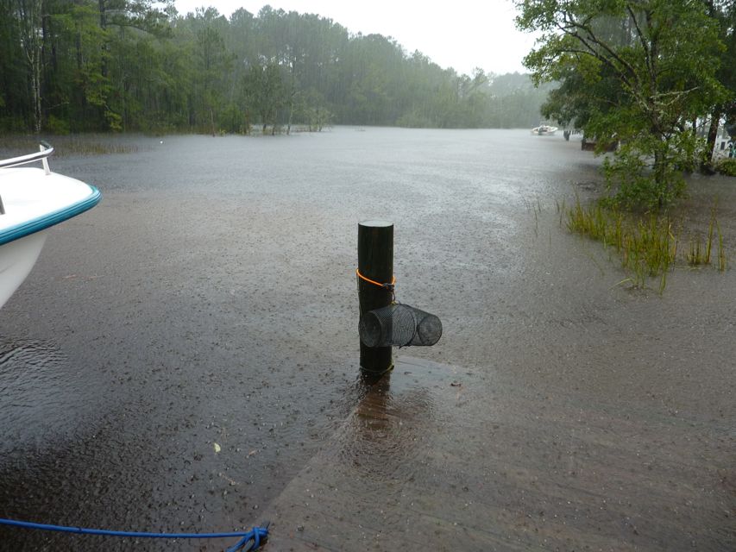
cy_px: 276
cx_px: 368
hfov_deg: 69.4
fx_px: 532
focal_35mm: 25
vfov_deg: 54.9
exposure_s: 1/40
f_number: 3.3
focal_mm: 4.1
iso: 80
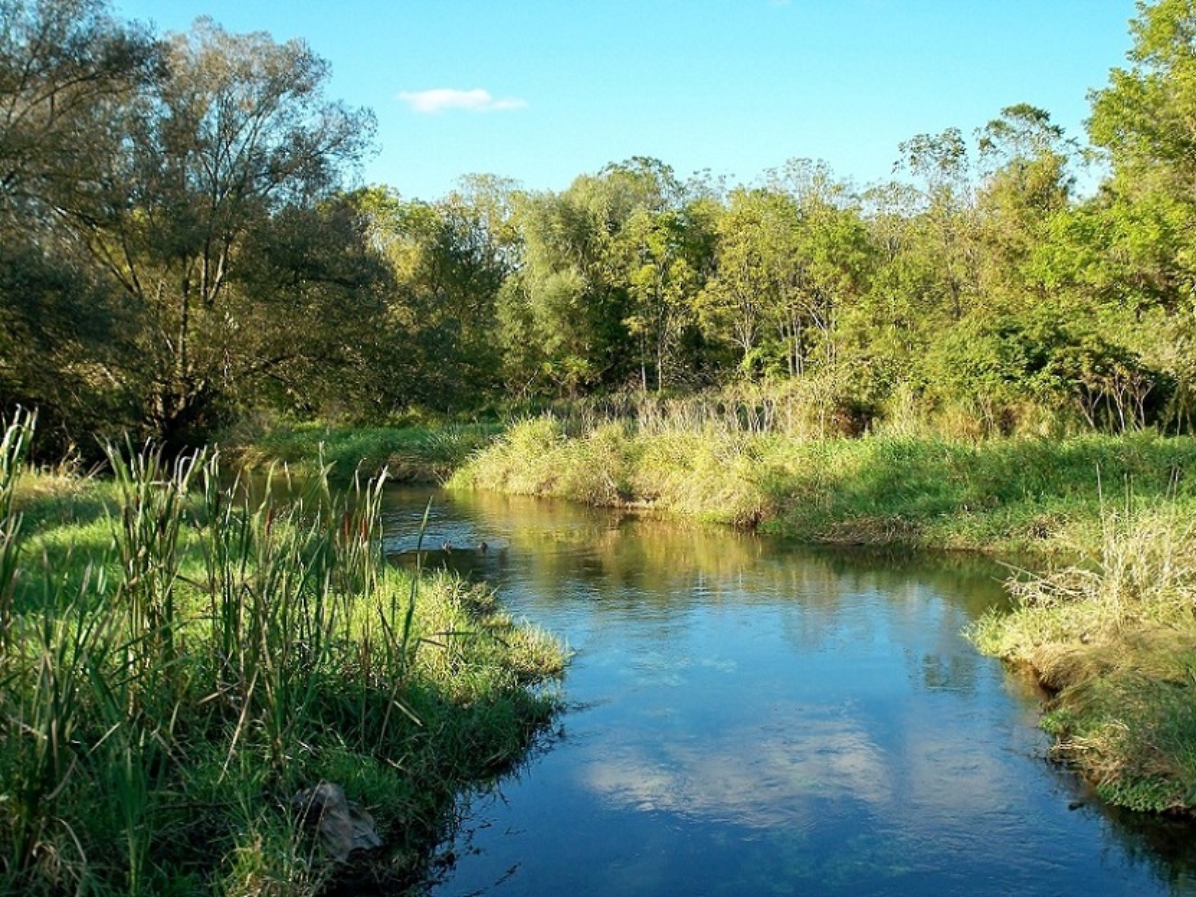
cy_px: 448
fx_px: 1520
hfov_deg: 43.0
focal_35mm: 44
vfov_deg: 32.9
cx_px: 598
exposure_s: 1/320
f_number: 3.5
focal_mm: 7.8
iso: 100
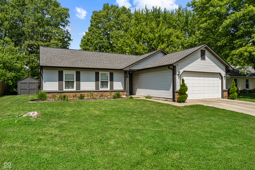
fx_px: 170
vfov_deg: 53.1
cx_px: 128
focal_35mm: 24
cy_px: 85
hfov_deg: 73.7
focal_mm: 24
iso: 100
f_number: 6.3
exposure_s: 1/320
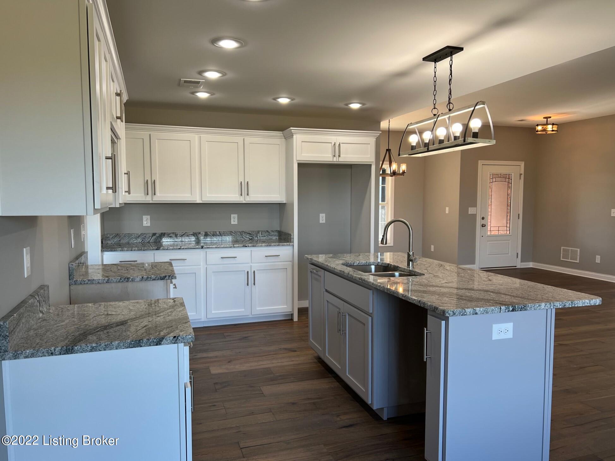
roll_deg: -0.8
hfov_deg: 67.3
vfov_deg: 53.1
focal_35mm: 26
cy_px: 230
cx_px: 308
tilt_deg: -4.2
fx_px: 462
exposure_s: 1/120
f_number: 1.5
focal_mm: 5.7
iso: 50
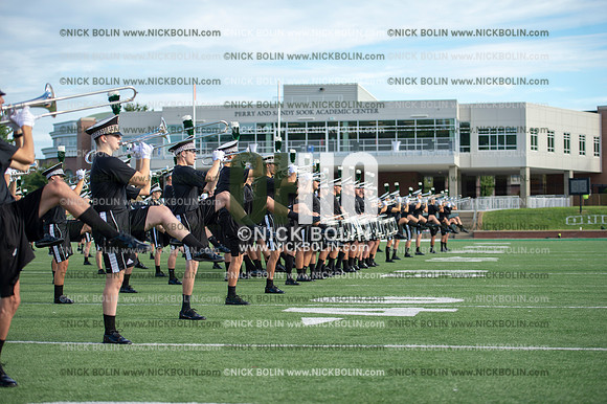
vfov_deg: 19.4
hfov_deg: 28.9
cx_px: 304
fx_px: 1180
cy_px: 202
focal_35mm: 70
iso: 160
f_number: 2.8
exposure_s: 1/800
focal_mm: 70
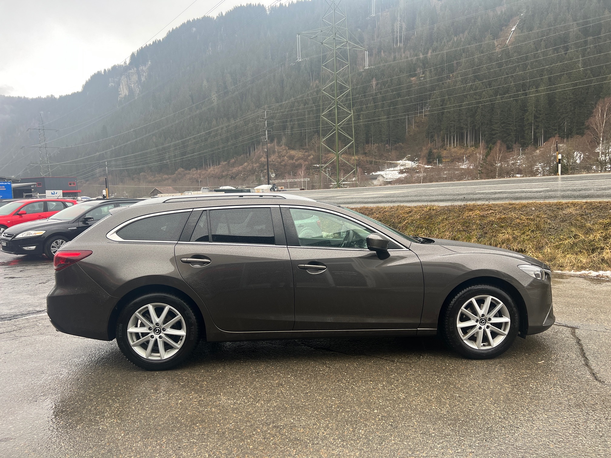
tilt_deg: -6.0
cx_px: 306
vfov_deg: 53.1
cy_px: 229
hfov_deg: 67.3
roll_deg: +1.8
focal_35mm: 26
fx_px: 459
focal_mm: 5.7
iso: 32
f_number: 1.5
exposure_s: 1/121
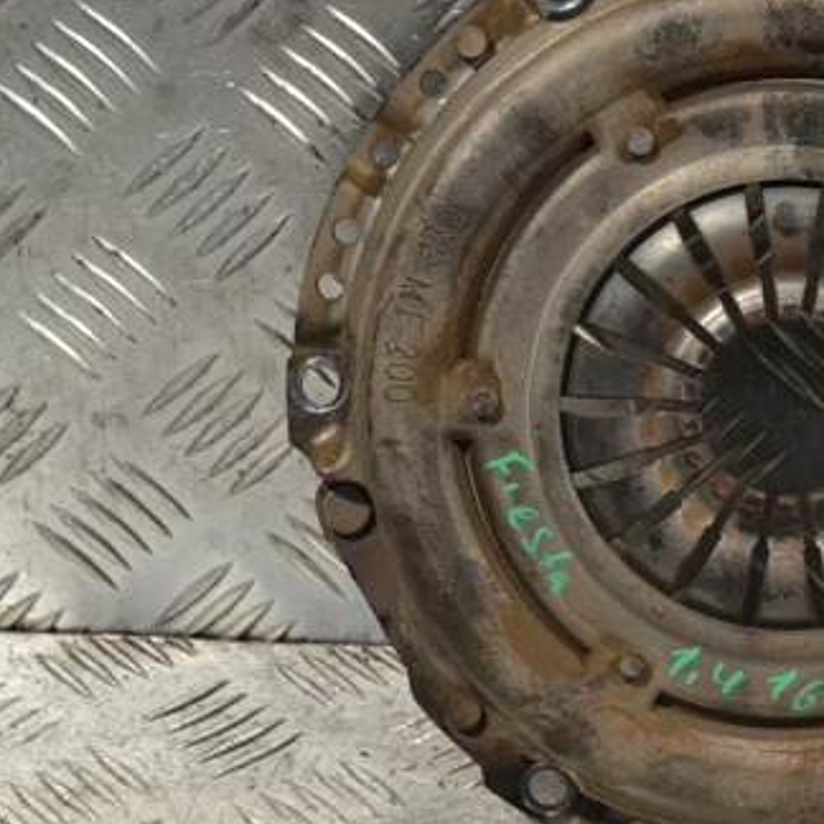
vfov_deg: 13.8
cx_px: 702
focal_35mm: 126
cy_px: 351
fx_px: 3393
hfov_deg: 13.7
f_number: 8
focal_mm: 50
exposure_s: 1/250
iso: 3200
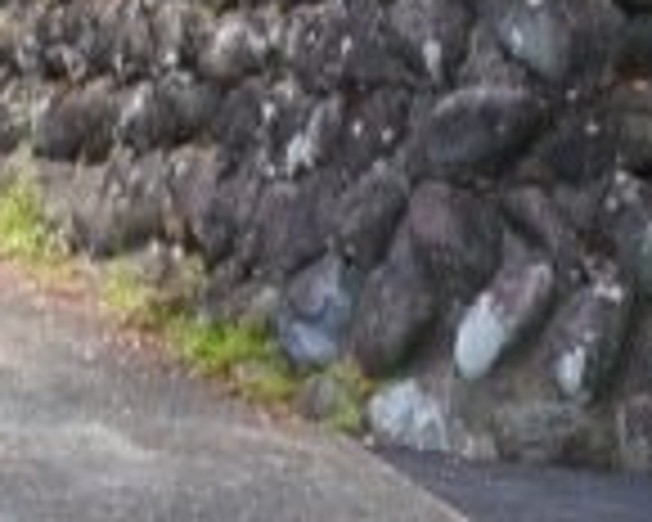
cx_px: -216
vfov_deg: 4.9
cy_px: -392
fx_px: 5982
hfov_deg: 6.2
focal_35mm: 310
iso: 400
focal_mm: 75
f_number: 7.1
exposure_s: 1/250
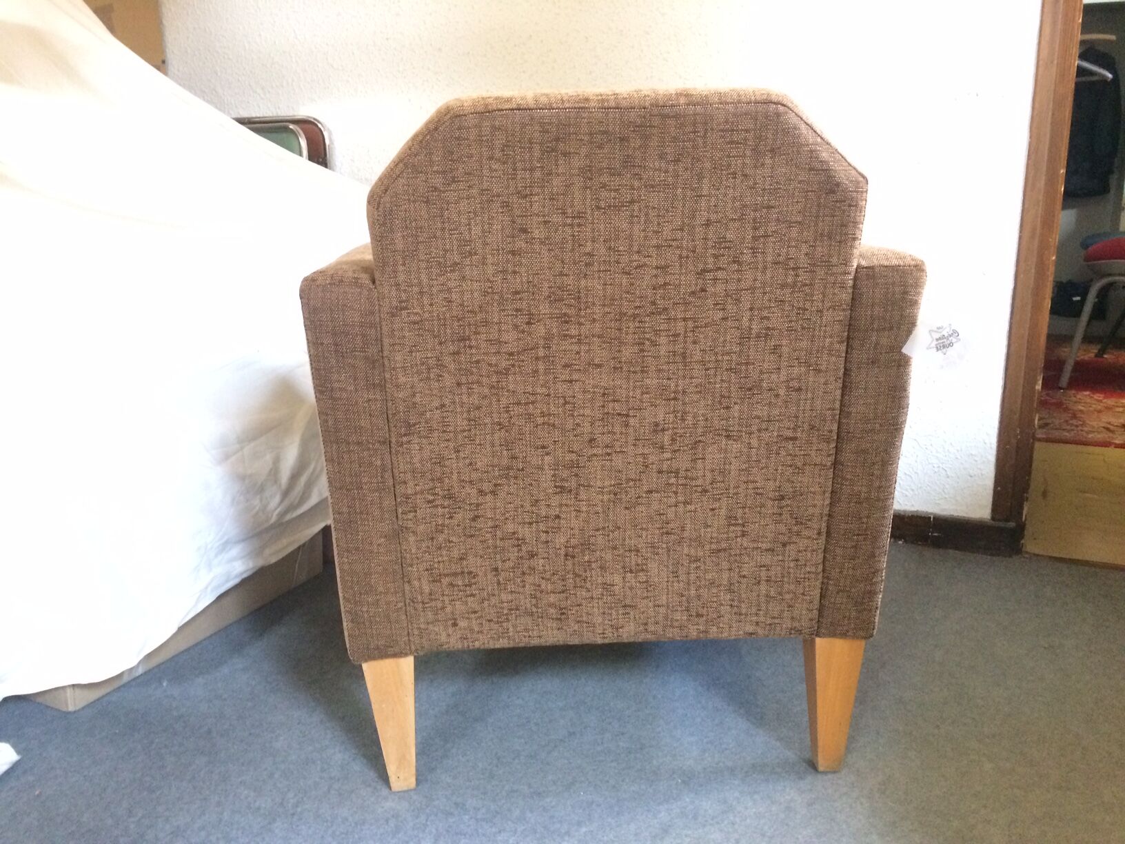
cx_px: 562
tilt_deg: -14.5
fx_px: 942
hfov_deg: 61.7
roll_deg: +1.5
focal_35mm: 29
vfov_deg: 48.2
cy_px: 422
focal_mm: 4.15
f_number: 2.2
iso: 250
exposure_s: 1/17
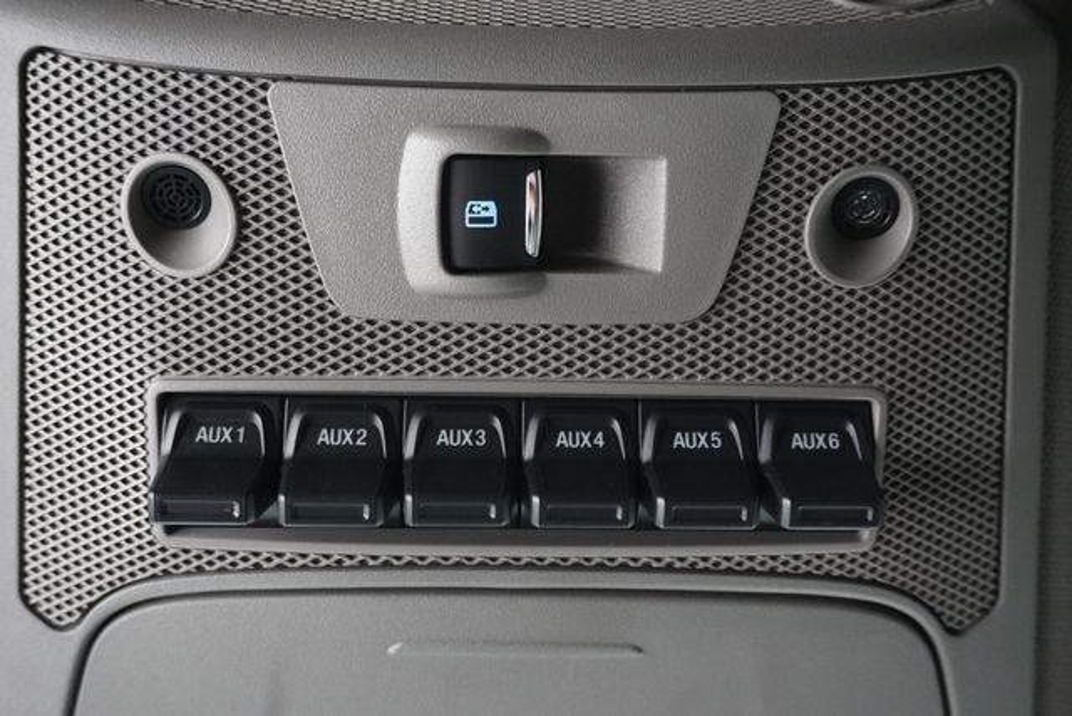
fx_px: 1072
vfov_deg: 36.9
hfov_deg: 53.1
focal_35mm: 36
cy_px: 358
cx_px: 536
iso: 5000
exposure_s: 1/60
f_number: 4.5
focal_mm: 24
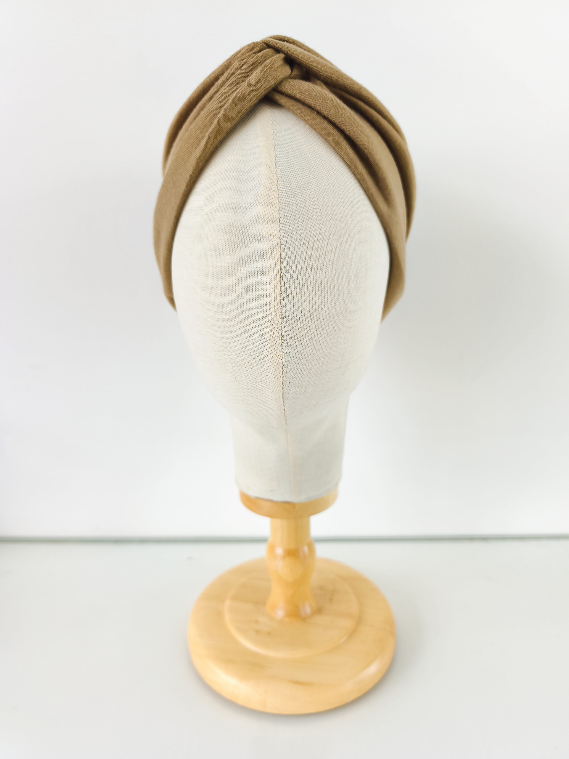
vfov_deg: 73.9
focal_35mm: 23
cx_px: 284
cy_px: 380
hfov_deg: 58.9
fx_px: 504
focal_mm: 6.14
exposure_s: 1/30
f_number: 1.65
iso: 50
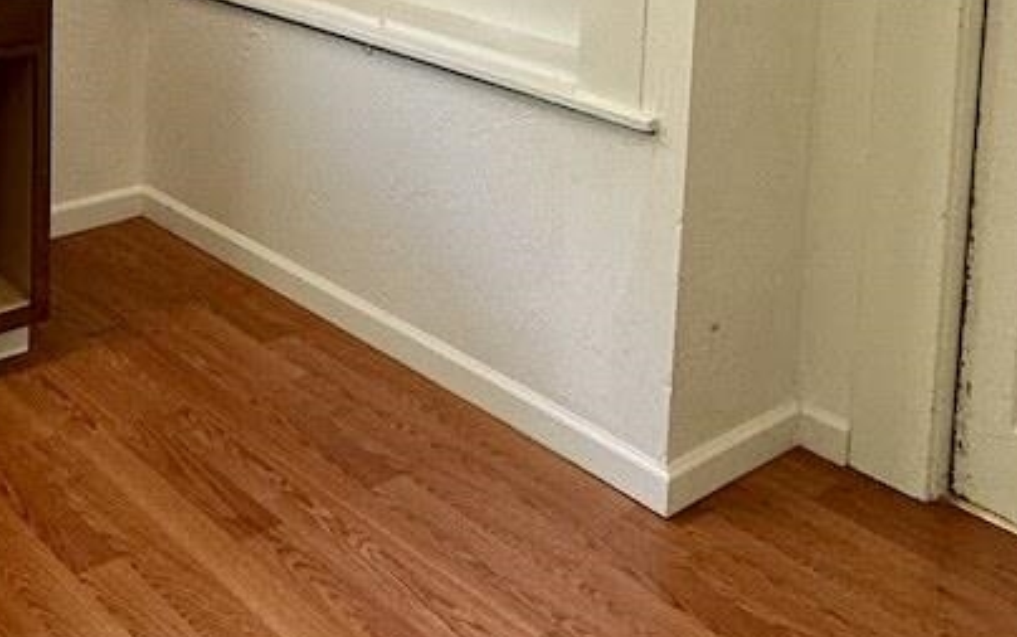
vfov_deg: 24.3
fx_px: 1303
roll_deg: -2.6
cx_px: 128
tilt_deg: -4.4
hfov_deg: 39.9
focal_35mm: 47
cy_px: -174
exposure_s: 1/120
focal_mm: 2.22
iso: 125
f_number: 2.2
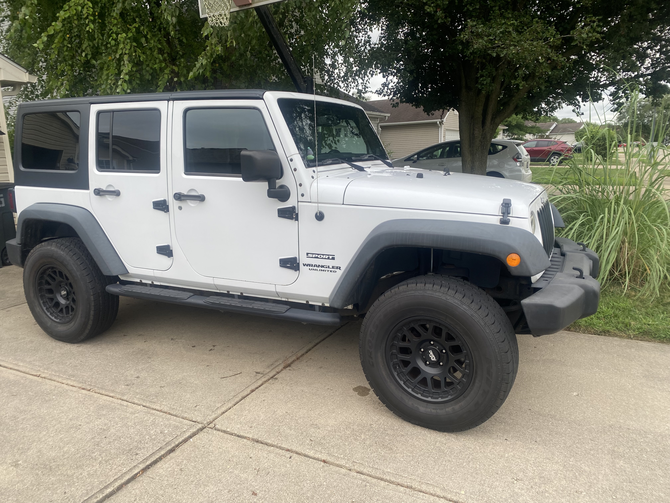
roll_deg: +2.5
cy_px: 252
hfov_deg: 67.3
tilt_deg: -12.4
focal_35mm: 26
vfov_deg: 53.1
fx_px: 503
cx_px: 335
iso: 32
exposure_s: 1/332
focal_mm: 4.25
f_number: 1.8
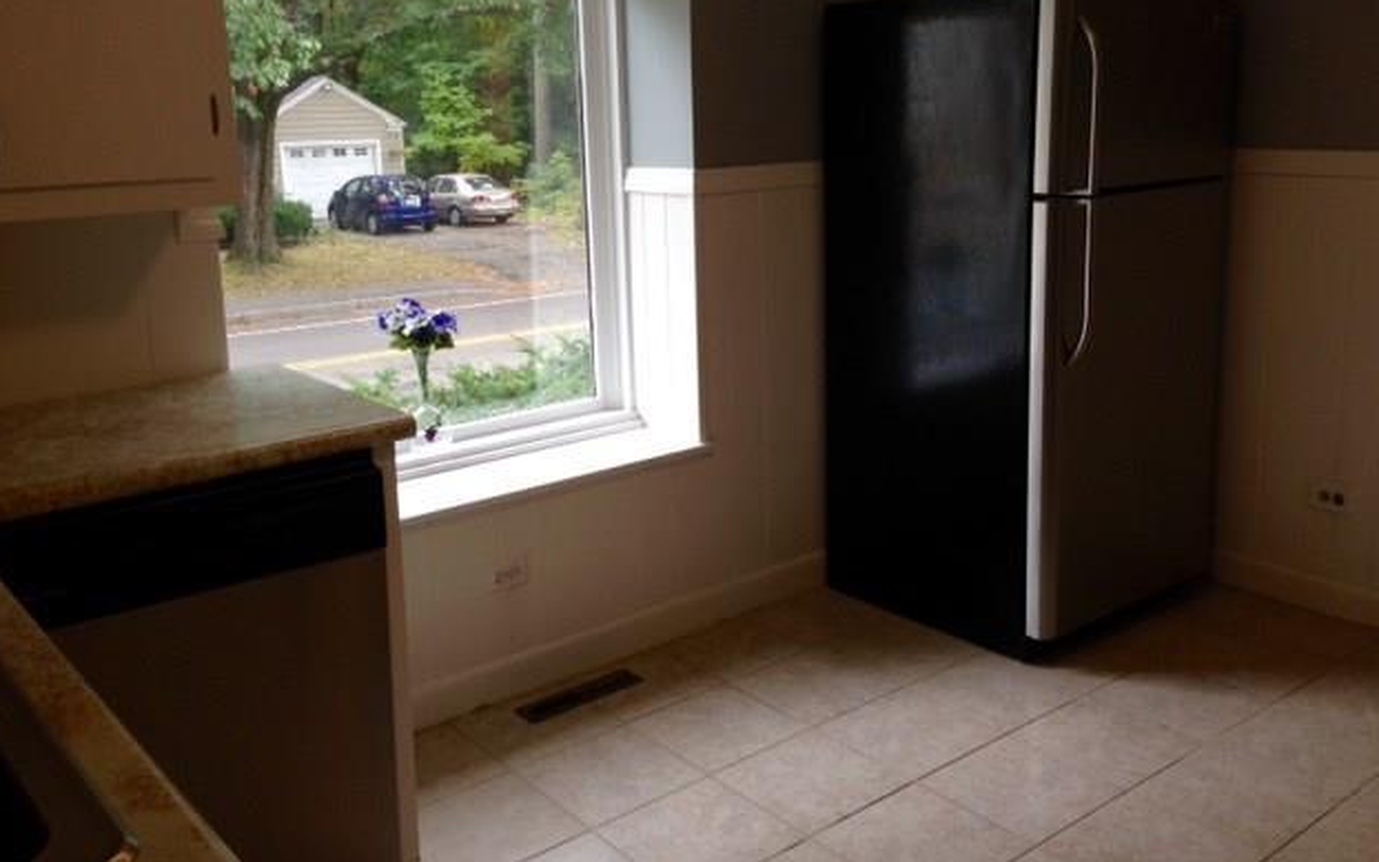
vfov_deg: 35.2
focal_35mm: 36
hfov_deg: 54.0
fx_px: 1353
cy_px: 335
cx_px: 687
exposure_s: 1/60
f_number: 2.4
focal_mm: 4.12
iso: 64
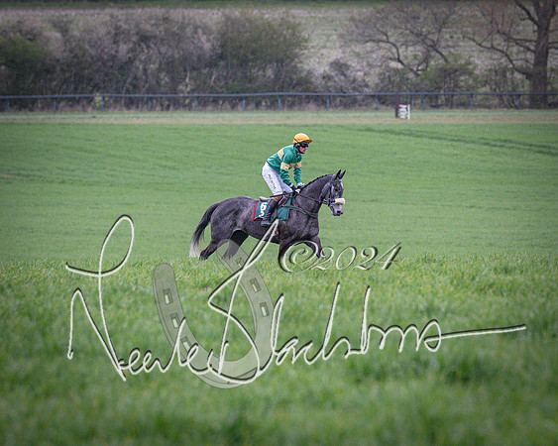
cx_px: 325
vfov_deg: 2.9
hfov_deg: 3.6
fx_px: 8810
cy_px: 191
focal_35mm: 534
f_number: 4
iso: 1600
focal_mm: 200
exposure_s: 1/1000
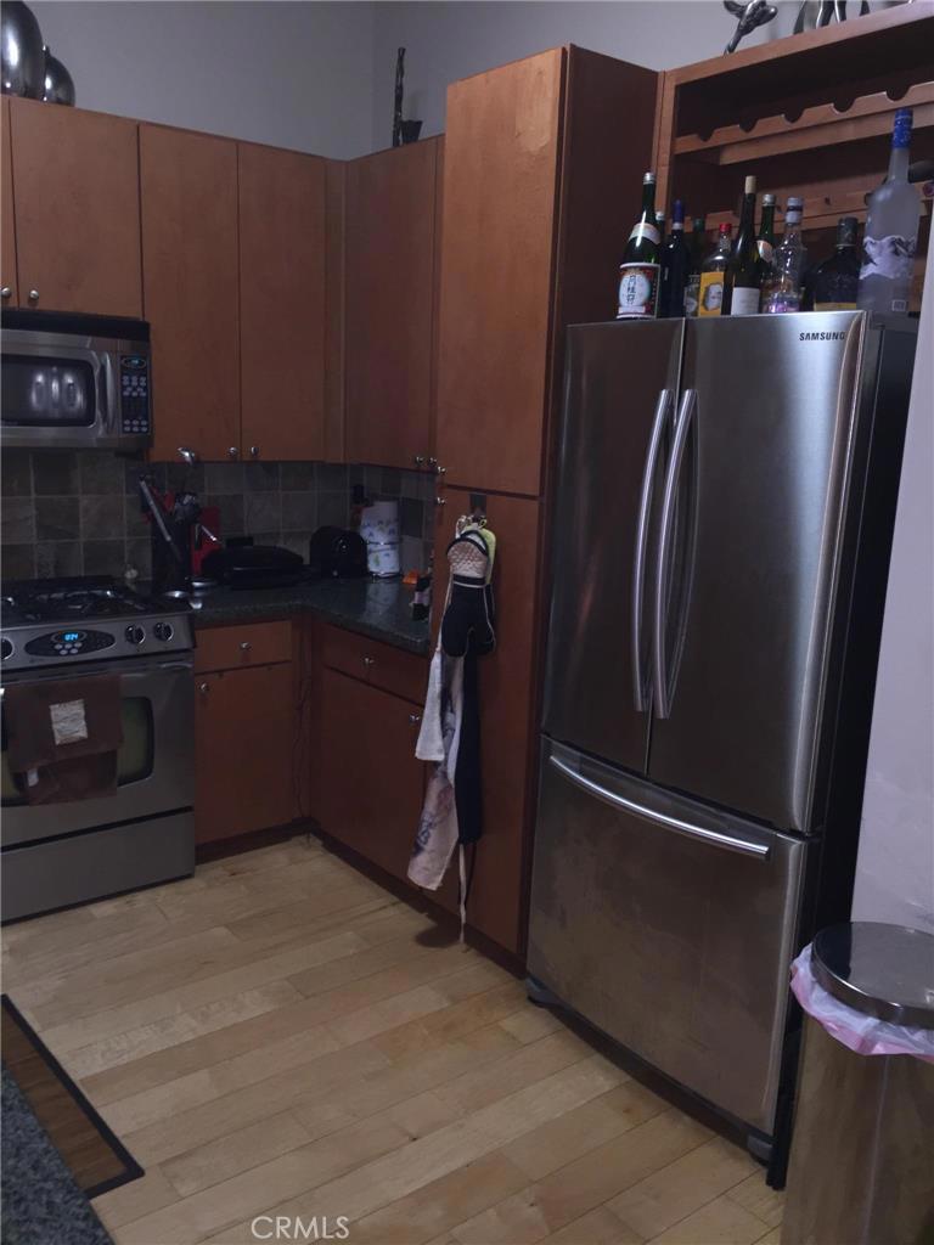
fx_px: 1043
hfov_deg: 48.2
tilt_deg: -12.5
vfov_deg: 61.7
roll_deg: -1.1
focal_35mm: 29
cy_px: 622
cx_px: 467
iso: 64
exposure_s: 1/16
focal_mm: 4.15
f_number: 2.2
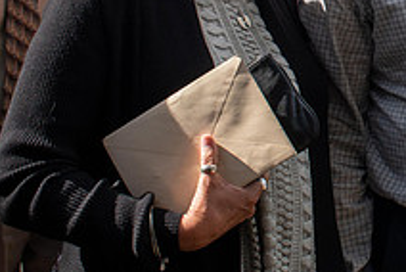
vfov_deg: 10.7
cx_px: 429
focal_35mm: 127
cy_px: -49
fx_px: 1434
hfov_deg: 15.7
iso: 200
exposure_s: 1/250
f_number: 8
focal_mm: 31
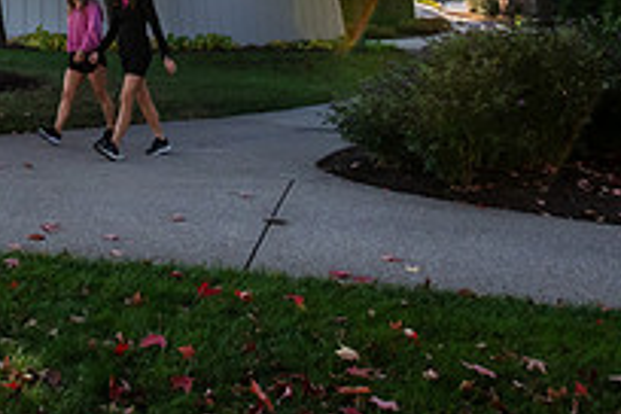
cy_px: -151
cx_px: 43
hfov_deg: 34.5
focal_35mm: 54
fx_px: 931
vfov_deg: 22.0
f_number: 18
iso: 800
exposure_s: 1/125
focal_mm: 19
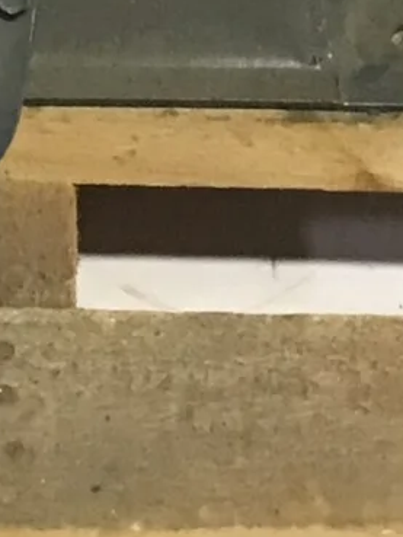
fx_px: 2606
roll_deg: +1.0
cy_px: -421
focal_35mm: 168
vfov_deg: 11.0
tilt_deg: -37.8
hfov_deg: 8.8
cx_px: 102
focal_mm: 3.3
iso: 200
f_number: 2.4
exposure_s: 1/24
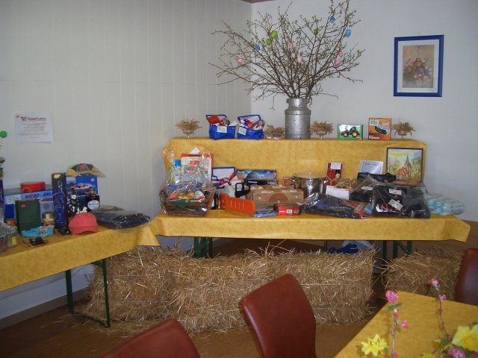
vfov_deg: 40.7
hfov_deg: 52.6
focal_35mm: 35
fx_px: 483
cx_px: 239
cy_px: 179
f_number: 2.6
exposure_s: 1/40
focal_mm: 5.8
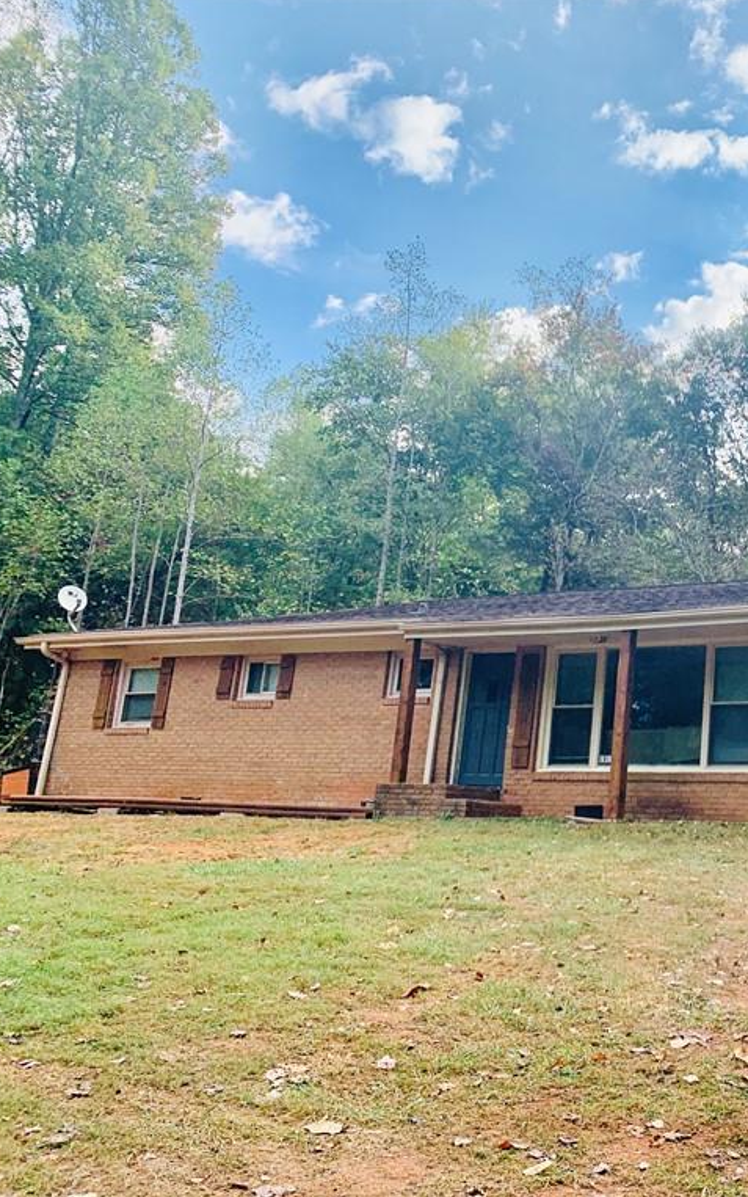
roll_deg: -3.1
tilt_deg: +14.1
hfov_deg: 31.7
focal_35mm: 37
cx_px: 753
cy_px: 596
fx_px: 1207
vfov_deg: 52.7
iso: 25
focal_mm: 4.25
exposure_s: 1/1001
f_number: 1.8
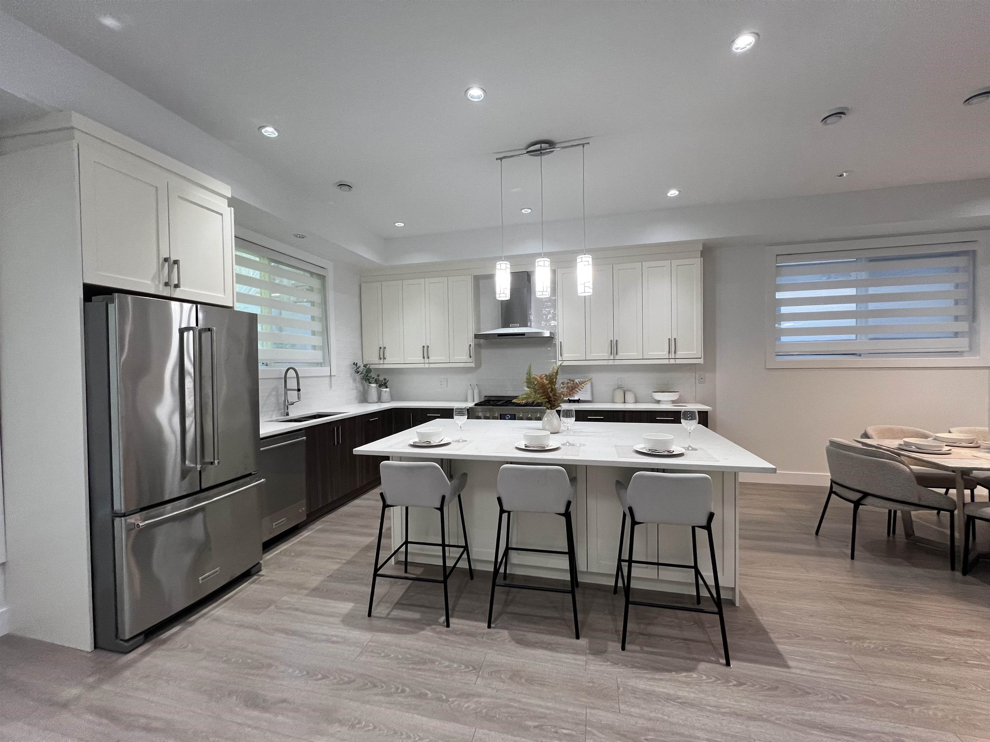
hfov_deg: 106.2
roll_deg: +0.2
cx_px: 495
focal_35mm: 13
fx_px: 372
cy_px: 371
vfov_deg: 89.9
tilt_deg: -1.7
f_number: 1.8
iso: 200
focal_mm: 1.57
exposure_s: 1/120
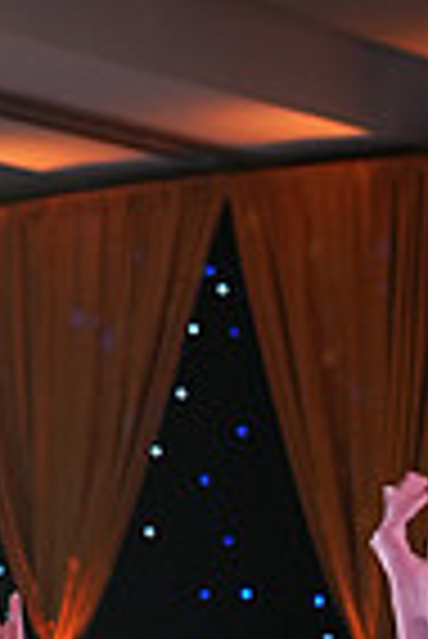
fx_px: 3842
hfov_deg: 6.4
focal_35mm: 216
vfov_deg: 9.3
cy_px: 909
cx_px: 430
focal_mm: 53
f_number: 4
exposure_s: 1/400
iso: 800
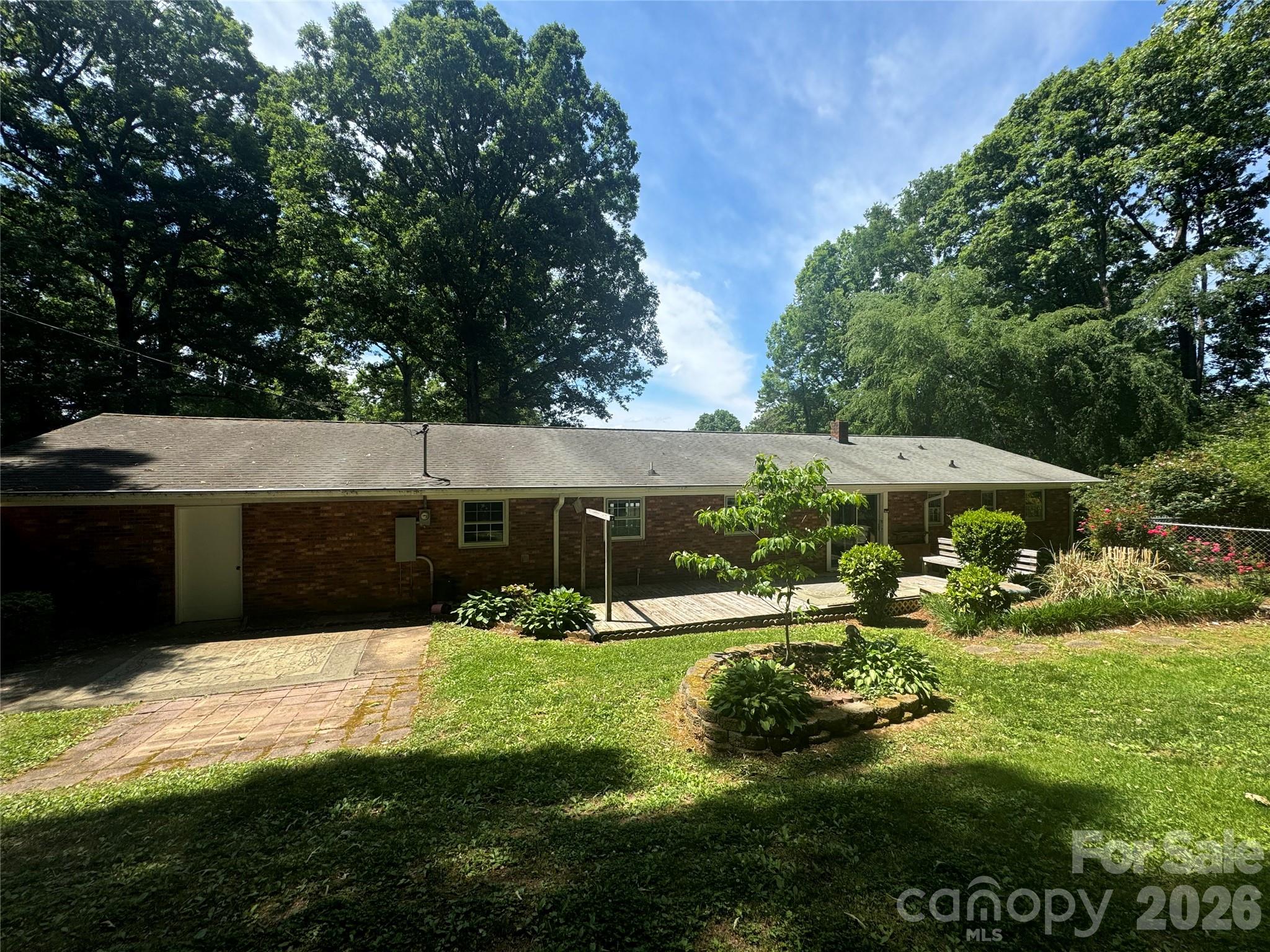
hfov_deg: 102.1
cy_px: 476
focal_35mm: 14
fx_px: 514
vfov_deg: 85.7
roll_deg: +0.0
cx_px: 635
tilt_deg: -0.5
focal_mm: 2.22
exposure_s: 1/1078
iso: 50
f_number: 2.2
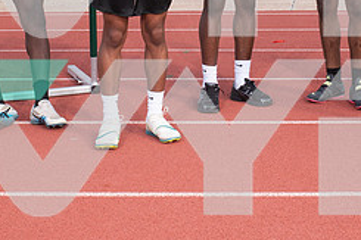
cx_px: 295
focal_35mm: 83
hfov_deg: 24.1
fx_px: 832
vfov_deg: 15.9
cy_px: -40
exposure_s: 1/320
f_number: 8
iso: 160
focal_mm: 35
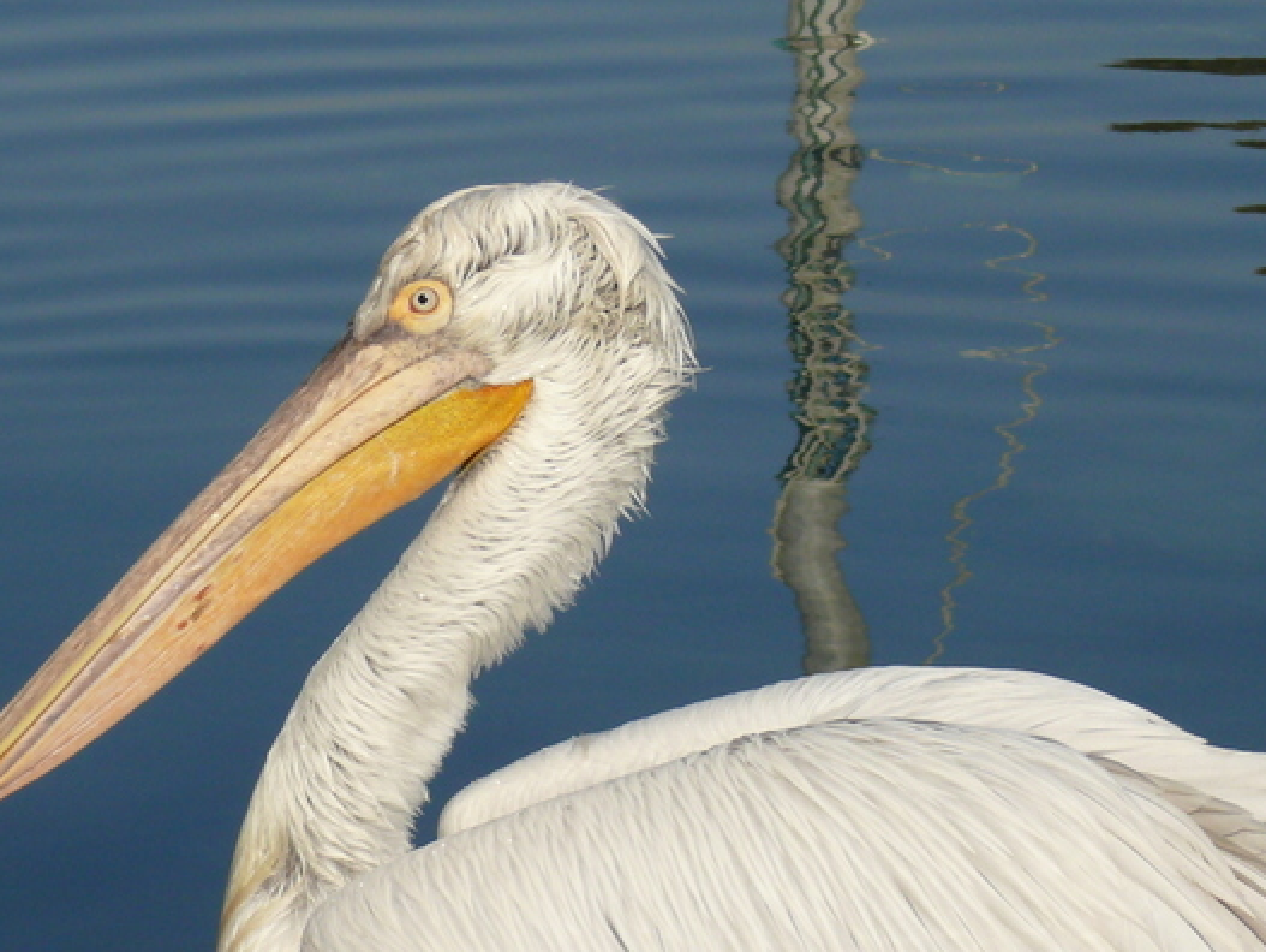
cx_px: 500
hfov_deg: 11.5
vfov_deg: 8.7
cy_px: 783
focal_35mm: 171
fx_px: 6258
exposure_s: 1/1000
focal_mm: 18.6
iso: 100
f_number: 3.2
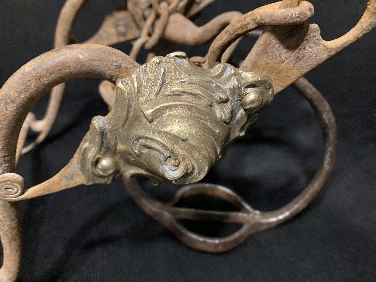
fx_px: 304
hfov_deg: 63.4
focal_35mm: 28
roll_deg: -1.6
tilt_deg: -35.1
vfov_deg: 49.7
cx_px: 188
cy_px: 141
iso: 500
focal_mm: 3.99
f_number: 1.8
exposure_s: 1/25
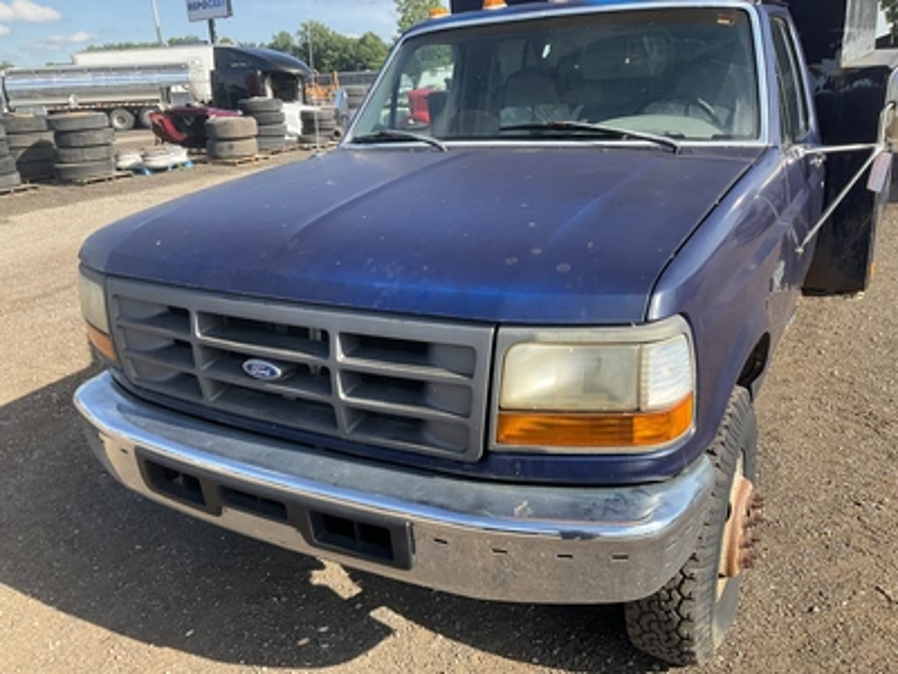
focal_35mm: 29
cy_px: 337
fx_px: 752
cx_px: 449
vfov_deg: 48.2
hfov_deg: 61.7
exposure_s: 1/674
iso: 25
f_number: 1.8
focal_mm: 3
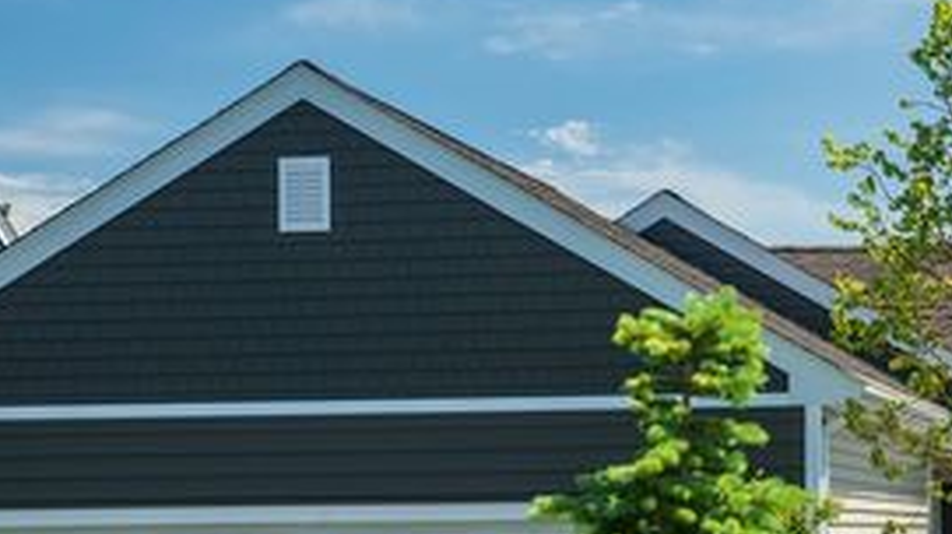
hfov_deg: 18.3
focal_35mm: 116
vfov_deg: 10.4
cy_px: 420
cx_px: 755
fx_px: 2926
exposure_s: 1/125
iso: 100
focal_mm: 60
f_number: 7.1
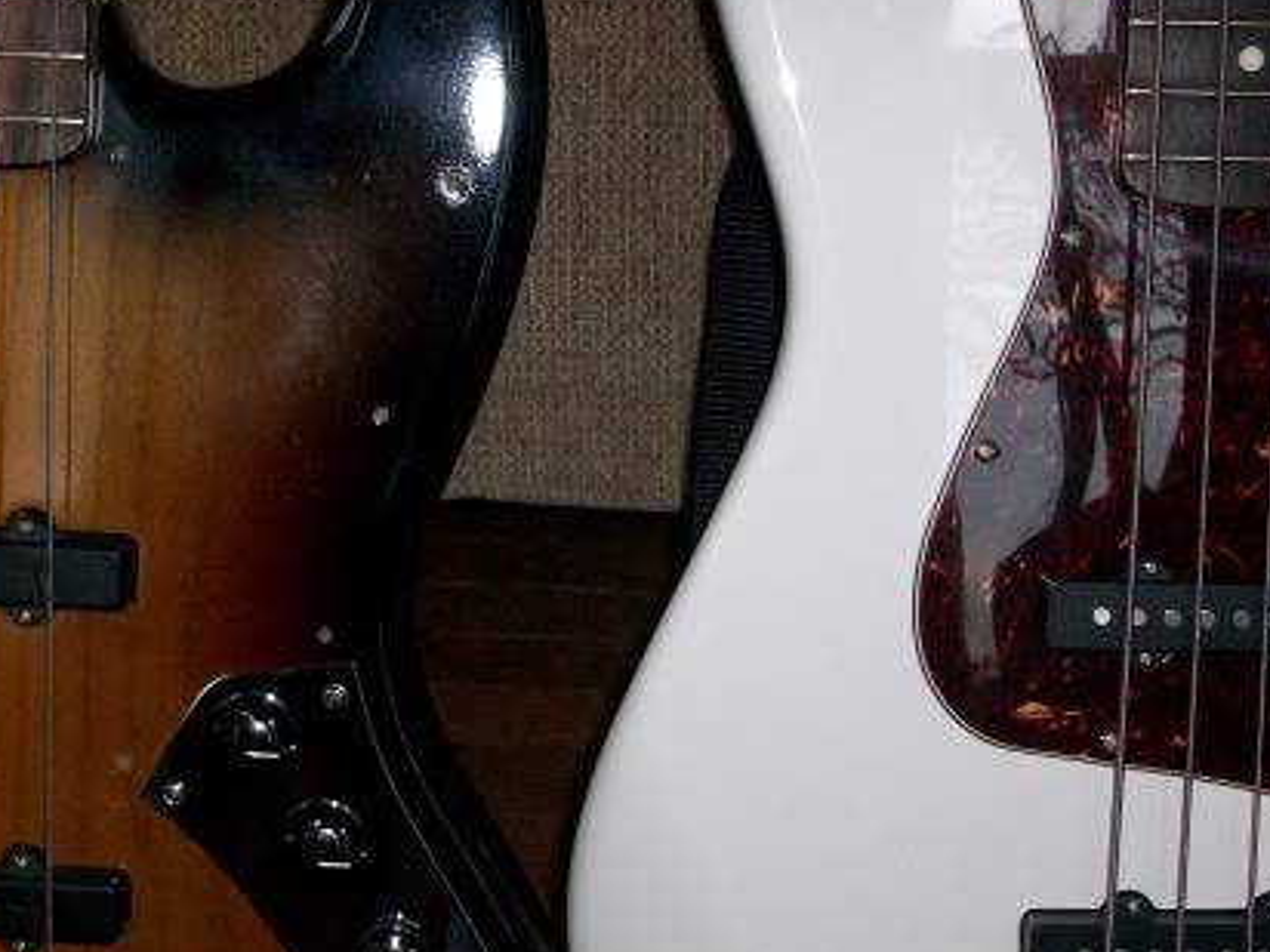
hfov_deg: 29.4
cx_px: 598
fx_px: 2421
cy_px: 536
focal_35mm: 66
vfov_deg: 22.2
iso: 160
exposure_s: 1/60
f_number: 2.8
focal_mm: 5.7
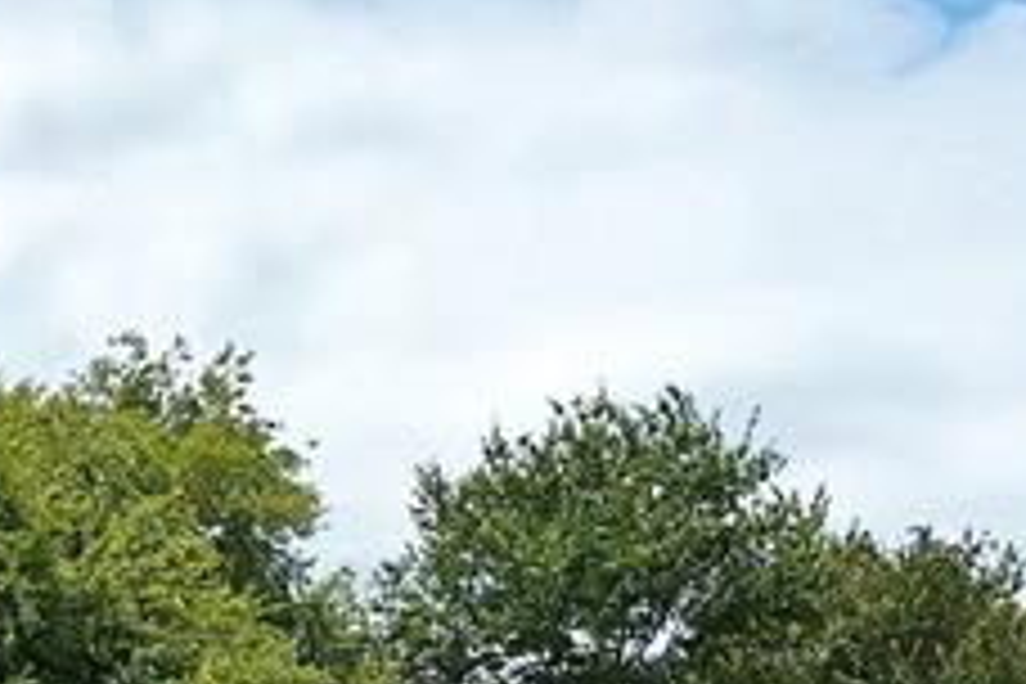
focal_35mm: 54
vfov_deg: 23.1
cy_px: 810
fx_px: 1539
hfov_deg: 35.8
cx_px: 220
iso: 640
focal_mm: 12
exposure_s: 1/500
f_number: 9
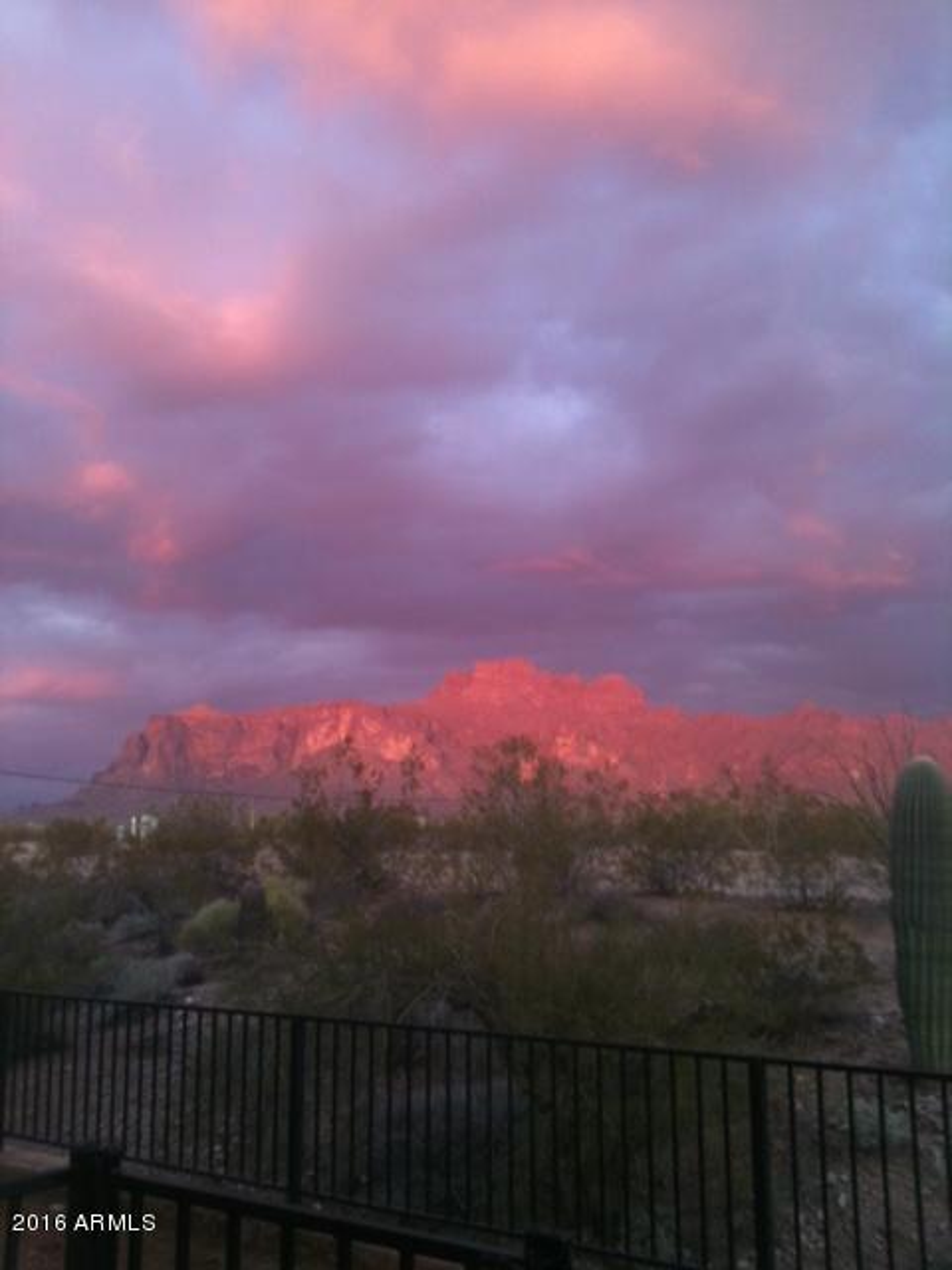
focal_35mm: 35
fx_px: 1283
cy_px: 635
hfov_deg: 40.7
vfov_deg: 52.6
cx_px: 476
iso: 64
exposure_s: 1/20
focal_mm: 3.85
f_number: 2.8
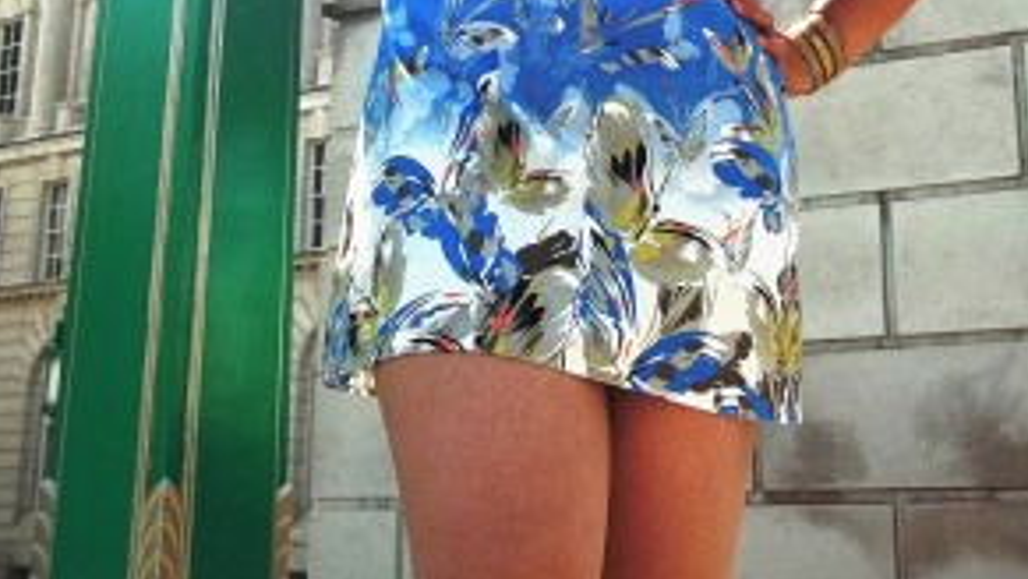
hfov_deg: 30.5
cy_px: -208
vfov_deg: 16.4
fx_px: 1882
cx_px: 548
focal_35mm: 69
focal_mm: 6.5
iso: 64
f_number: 8
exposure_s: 1/200
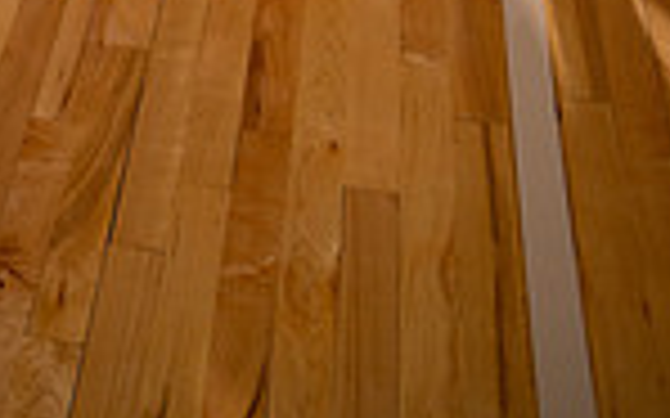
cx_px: 49
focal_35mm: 74
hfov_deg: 26.8
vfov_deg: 13.3
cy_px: -566
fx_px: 1351
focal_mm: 24
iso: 200
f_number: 8
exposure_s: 1/250
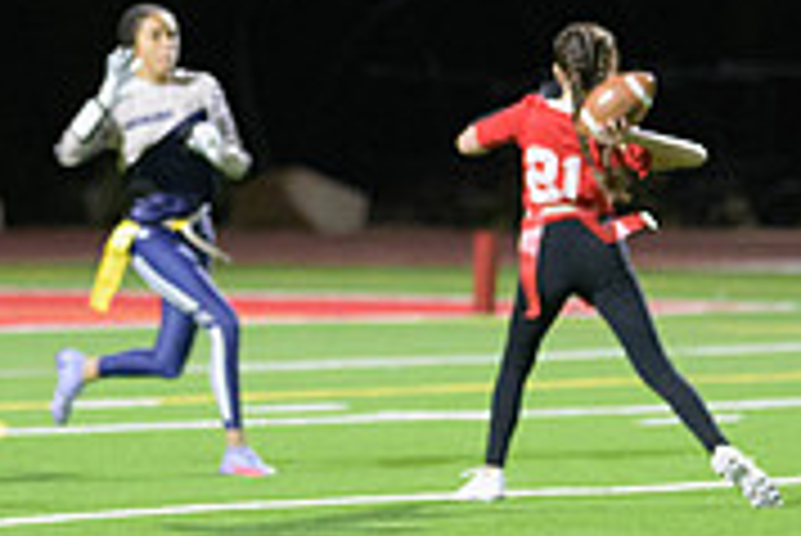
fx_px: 9775
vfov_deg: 3.1
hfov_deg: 4.7
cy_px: 47
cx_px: 387
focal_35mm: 439
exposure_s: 1/640
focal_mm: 135
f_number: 2.8
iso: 6400
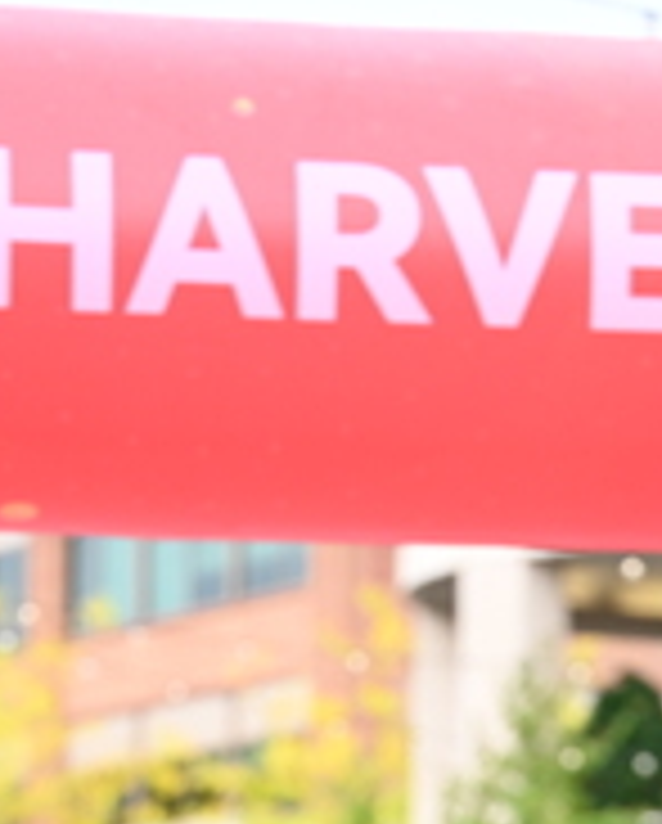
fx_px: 5985
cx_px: 435
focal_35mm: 245
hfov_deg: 6.3
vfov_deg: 7.8
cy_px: 1144
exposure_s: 1/1600
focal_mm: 87
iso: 1000
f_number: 2.8
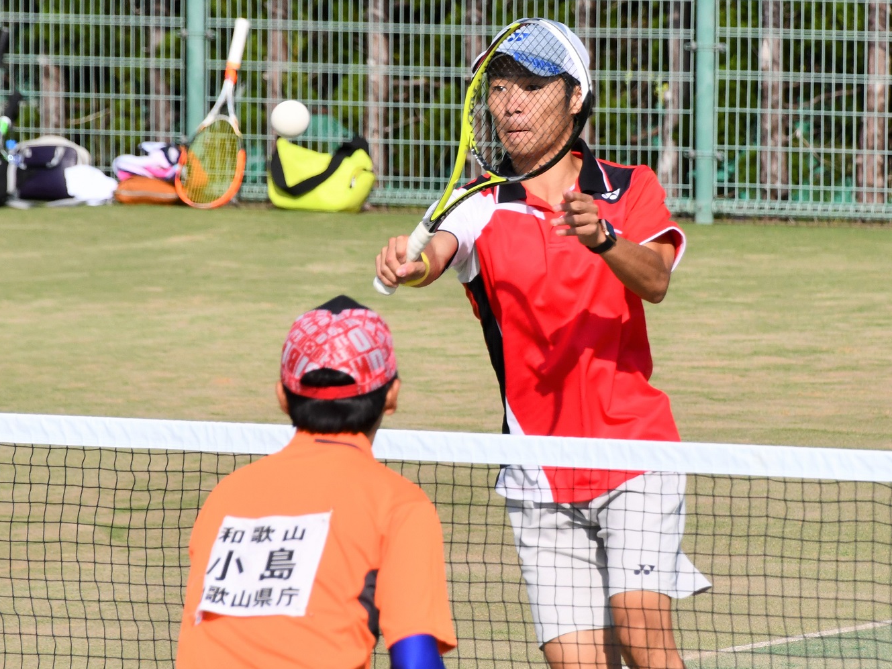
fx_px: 9226
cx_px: 437
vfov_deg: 4.2
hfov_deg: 5.5
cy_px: 334
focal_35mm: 358
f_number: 8
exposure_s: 1/4000
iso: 640
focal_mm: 220
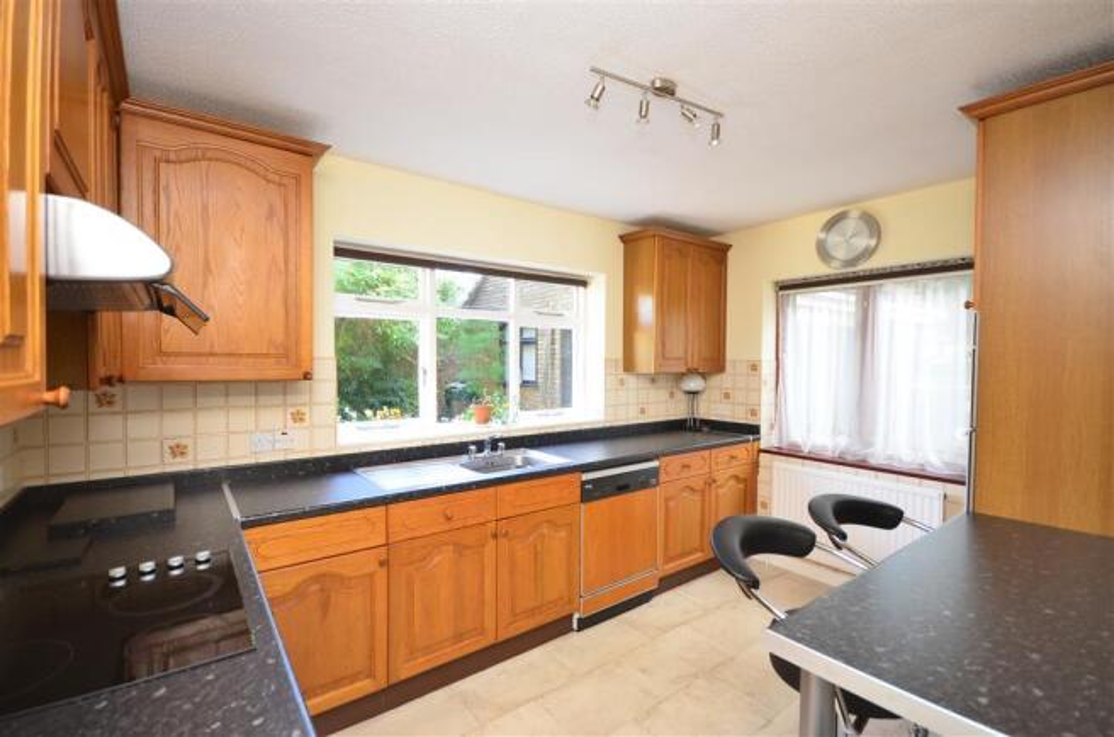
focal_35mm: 16
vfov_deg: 71.8
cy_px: 368
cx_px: 557
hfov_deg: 95.1
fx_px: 509
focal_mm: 11
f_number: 5
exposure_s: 1/13
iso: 200
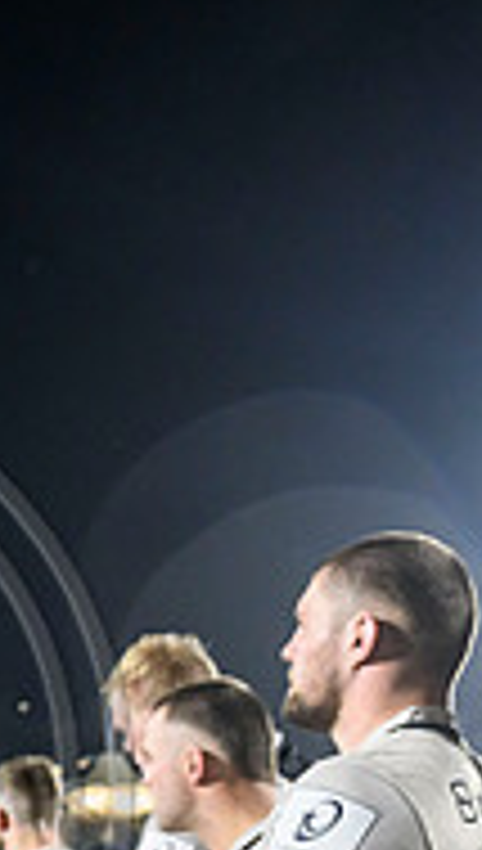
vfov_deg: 26.4
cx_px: -333
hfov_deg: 14.3
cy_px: 785
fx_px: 1741
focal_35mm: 77
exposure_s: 1/1000
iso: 5000
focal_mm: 24
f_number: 3.2
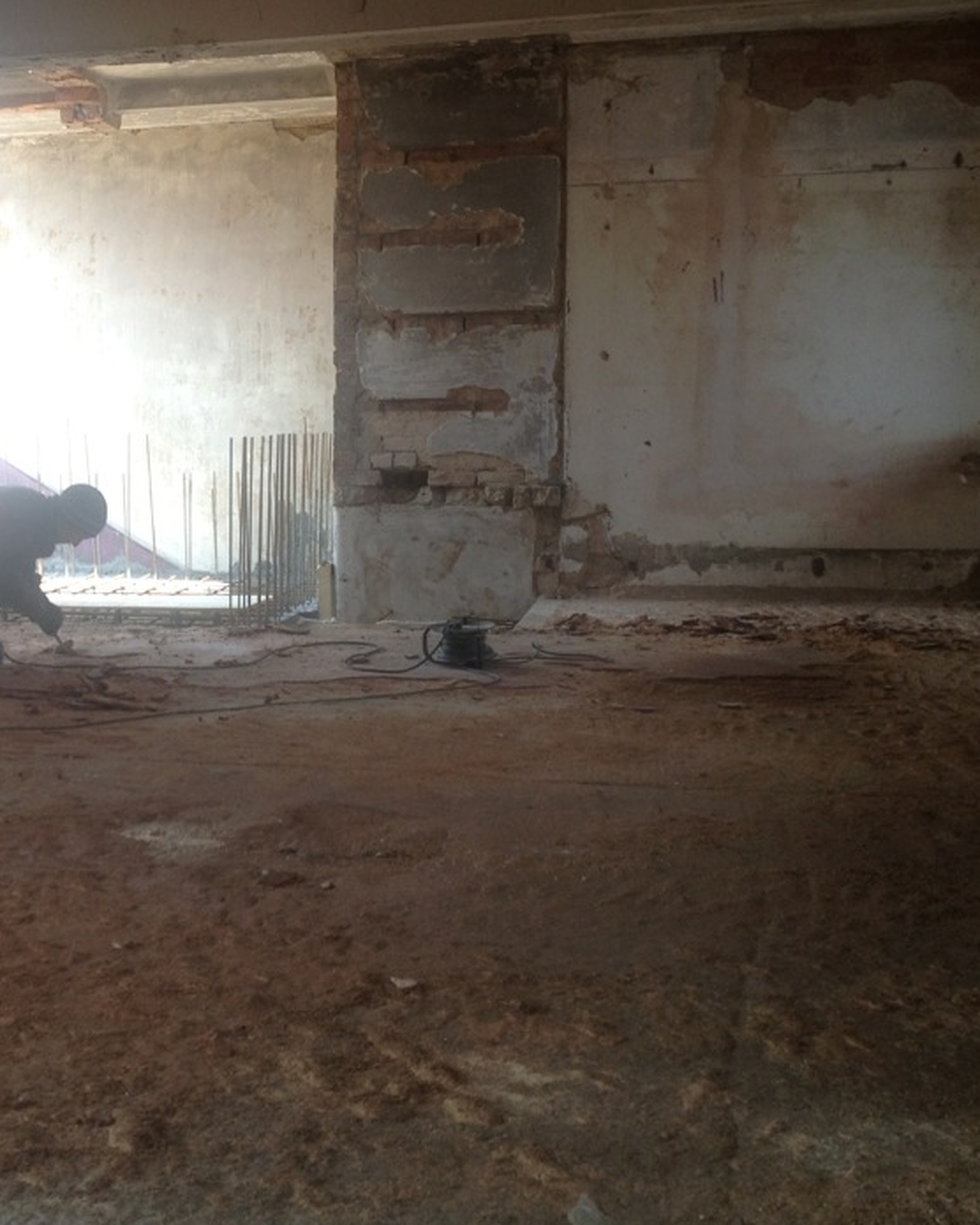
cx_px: 65
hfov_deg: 24.9
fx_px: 2139
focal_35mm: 59
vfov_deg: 31.9
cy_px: 520
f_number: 2.4
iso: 64
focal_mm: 4.28
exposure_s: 1/143
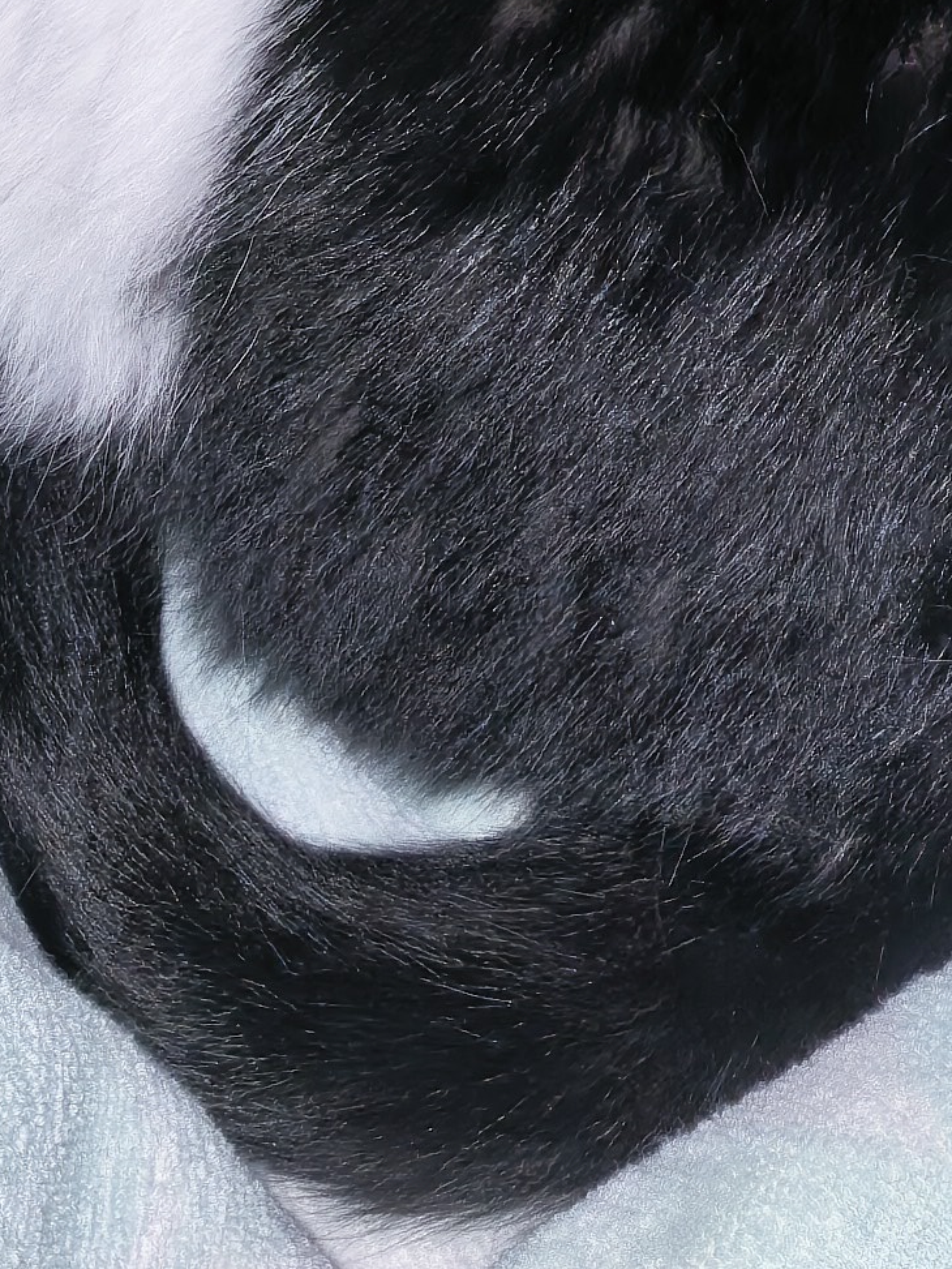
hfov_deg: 14.6
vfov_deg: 17.8
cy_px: -515
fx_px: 3703
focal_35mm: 101
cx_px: 660
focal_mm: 5.75
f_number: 2
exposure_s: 1/49.8
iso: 250
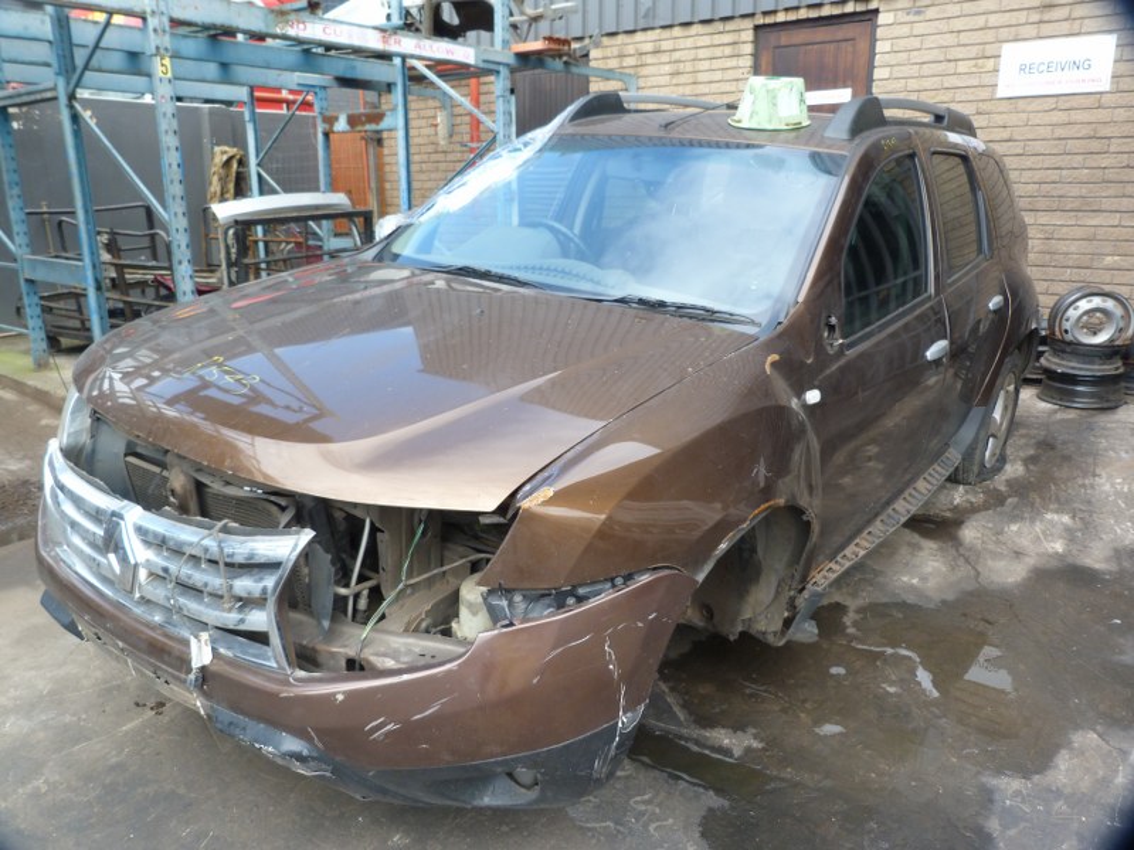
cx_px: 567
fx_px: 819
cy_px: 425
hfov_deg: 69.4
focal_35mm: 25
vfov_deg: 54.9
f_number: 3.2
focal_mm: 4.5
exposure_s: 1/125
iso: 80
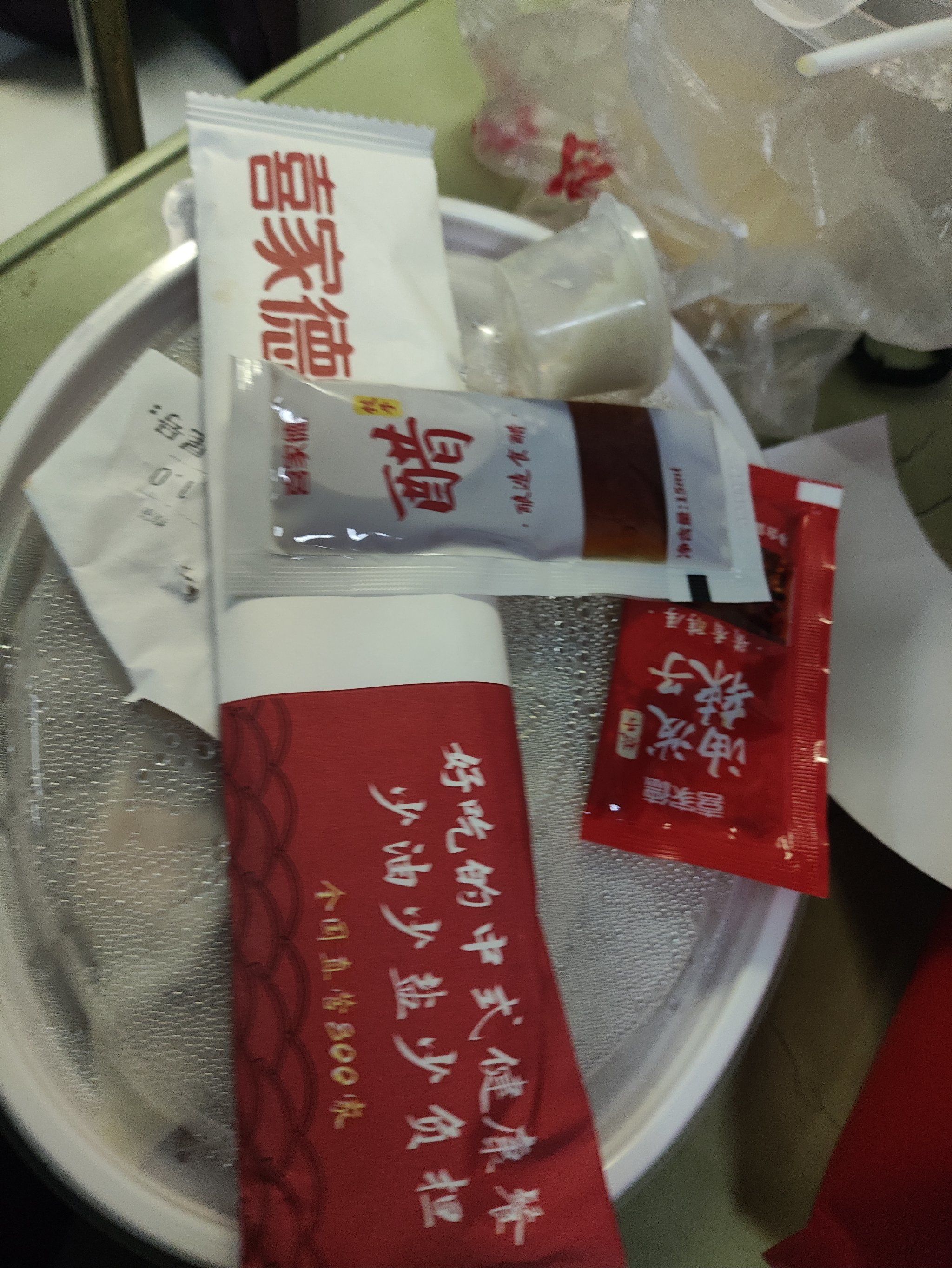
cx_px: 476
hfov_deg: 56.8
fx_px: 880
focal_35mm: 24
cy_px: 634
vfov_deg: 71.6
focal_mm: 4.68
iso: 473
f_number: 1.8
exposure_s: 1/33.3
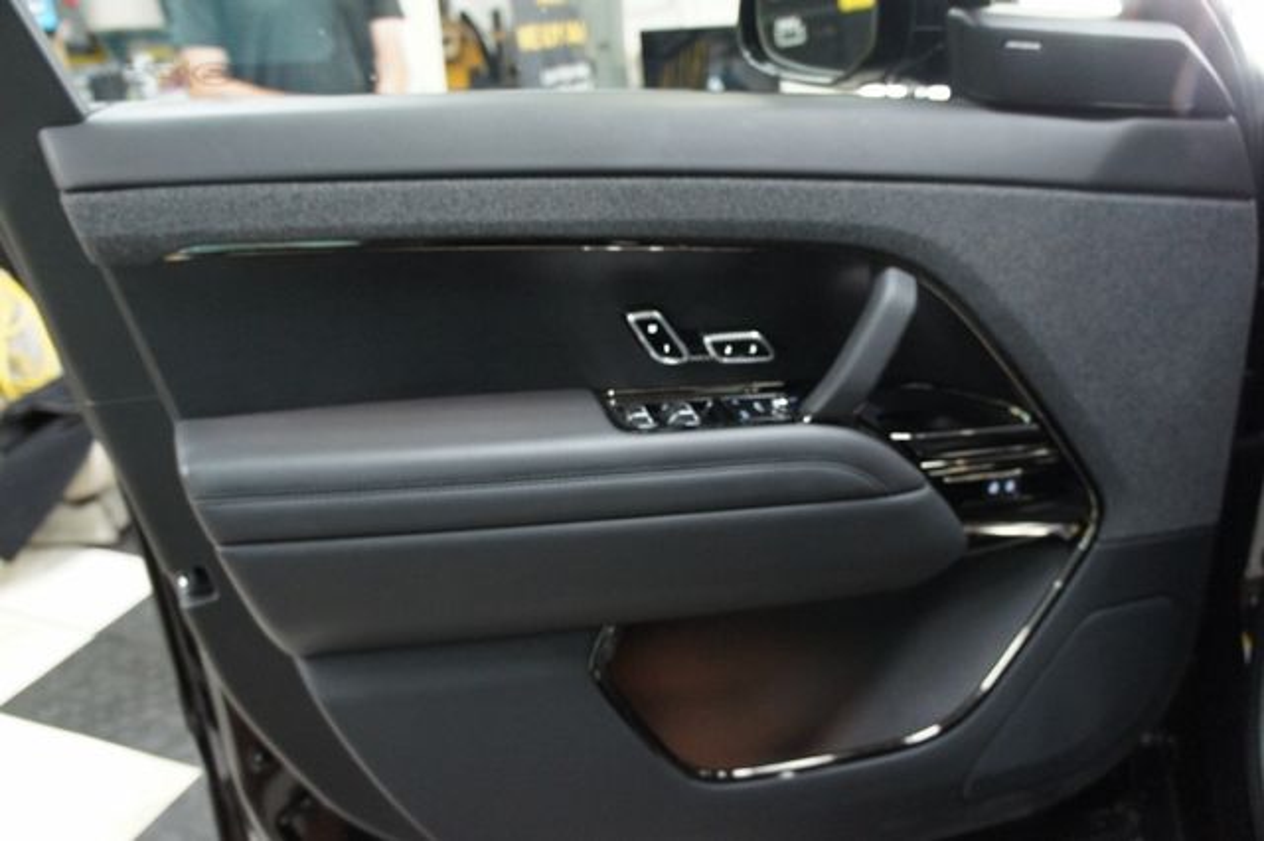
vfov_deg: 47.9
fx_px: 947
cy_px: 420
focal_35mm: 27
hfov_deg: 67.4
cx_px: 632
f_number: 3.5
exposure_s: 1/30
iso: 1600
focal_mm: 18
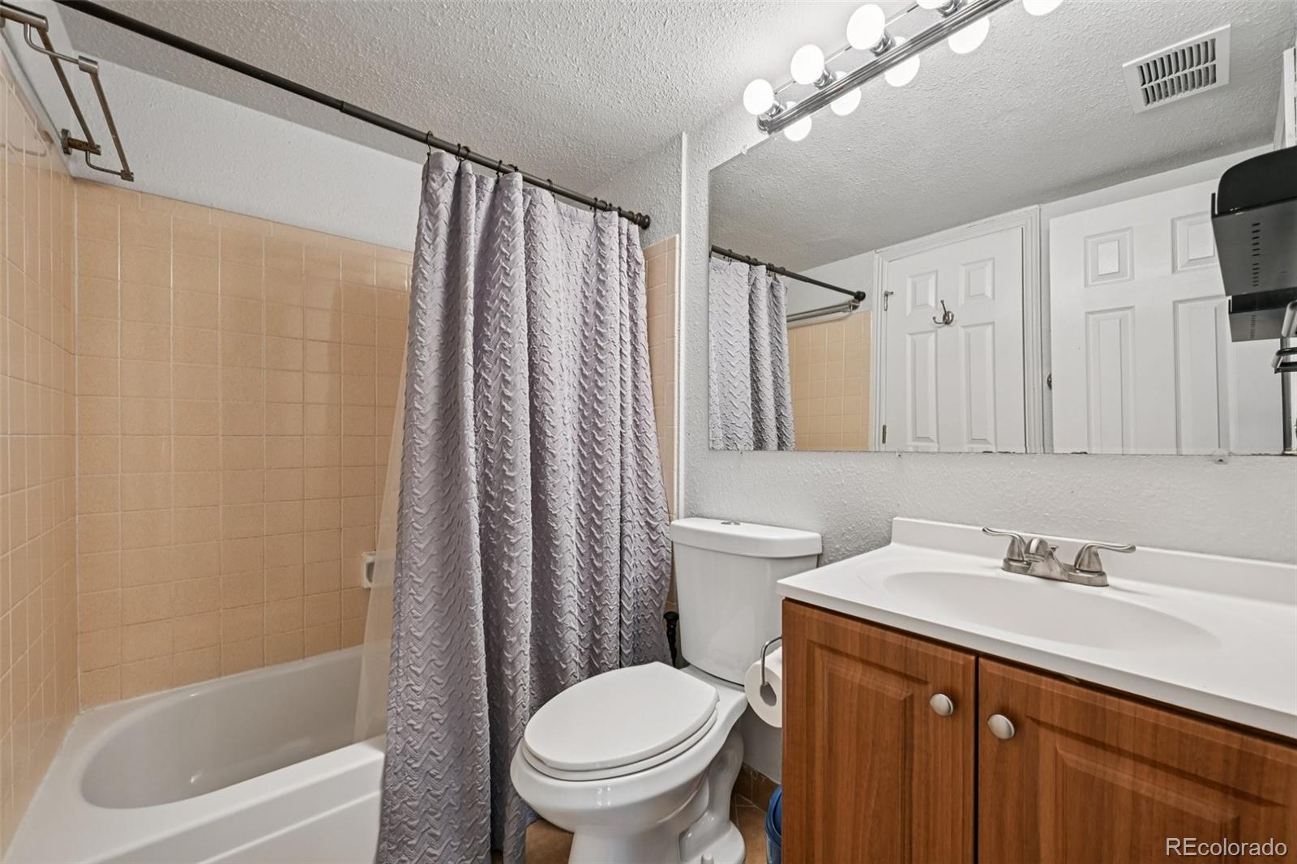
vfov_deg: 81.2
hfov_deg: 104.3
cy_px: 432
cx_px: 648
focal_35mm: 14
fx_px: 504
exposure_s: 1/15
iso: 280
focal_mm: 14
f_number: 11
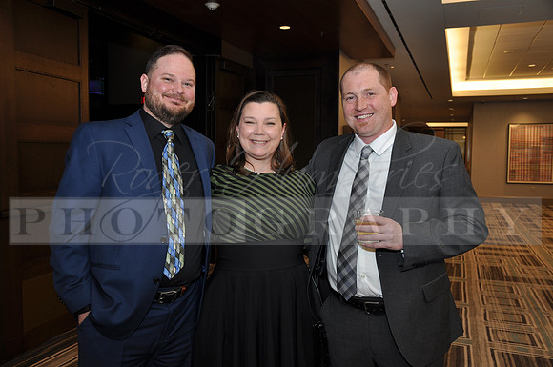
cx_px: 276
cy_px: 184
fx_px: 506
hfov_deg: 57.3
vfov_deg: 39.9
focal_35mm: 33
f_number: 4
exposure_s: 1/60
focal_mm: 22
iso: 200
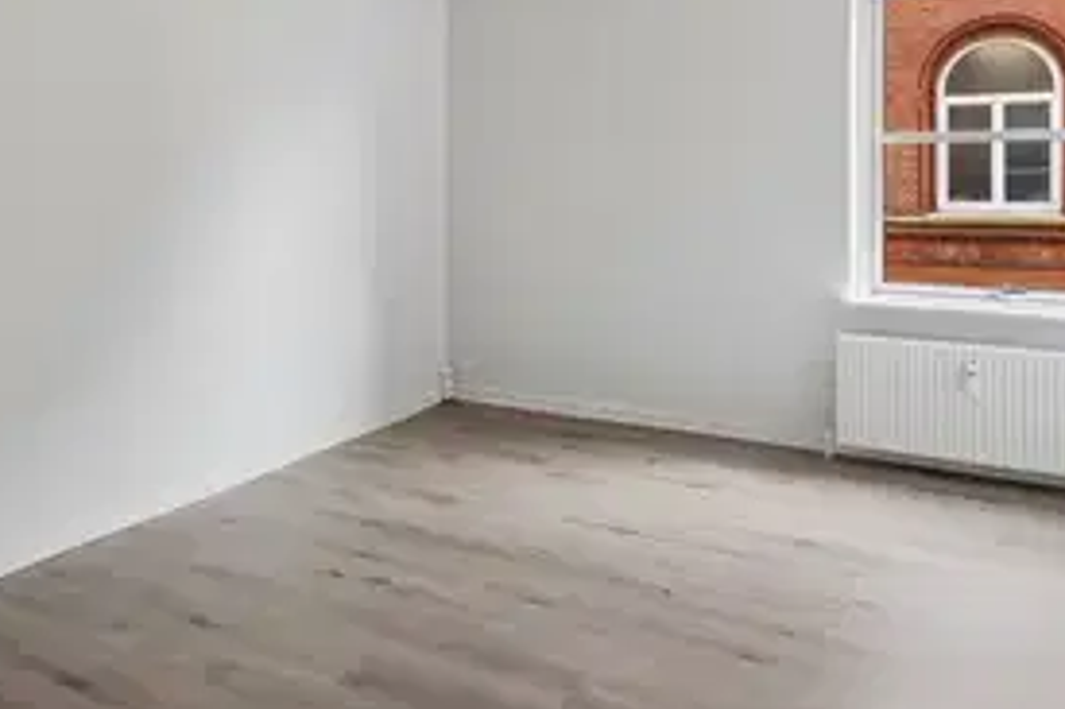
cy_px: 190
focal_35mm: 30
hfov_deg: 62.2
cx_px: 476
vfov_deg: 42.7
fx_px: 880
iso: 200
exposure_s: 1/15
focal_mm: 13
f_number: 8
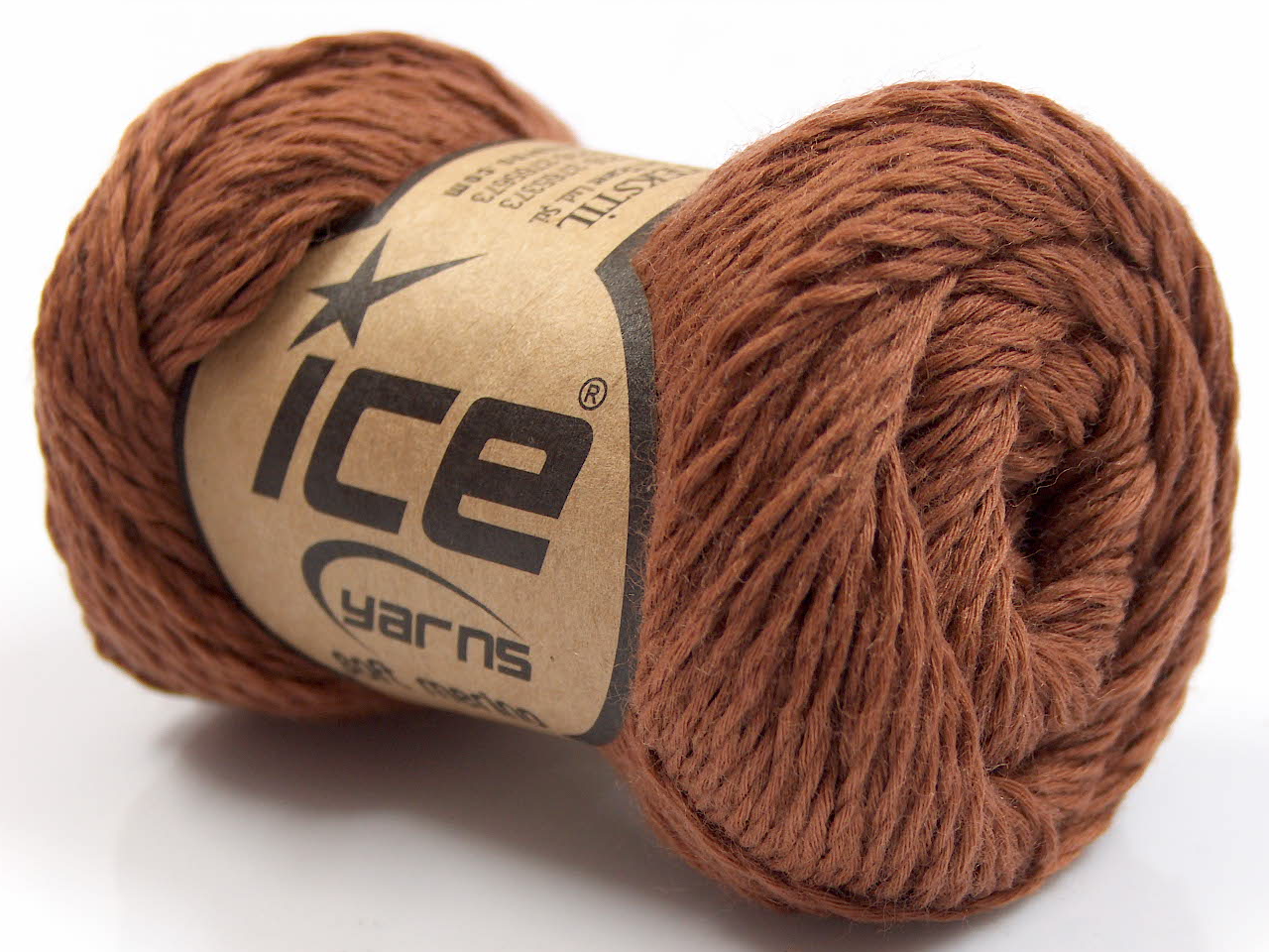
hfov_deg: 26.7
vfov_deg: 20.2
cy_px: 481
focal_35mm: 73
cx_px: 636
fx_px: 2676
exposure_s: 1/3.32
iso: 100
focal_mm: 14.73
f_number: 2.9
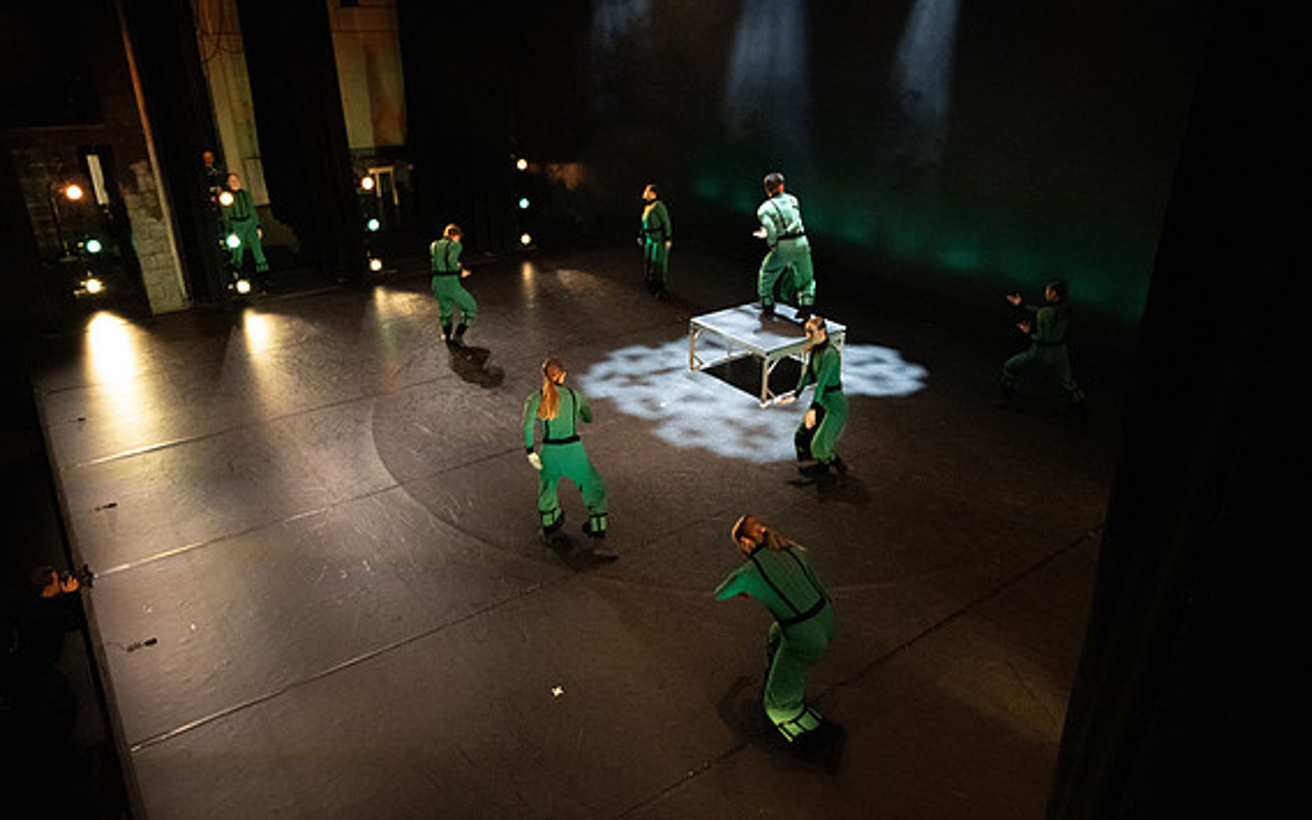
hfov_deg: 72.5
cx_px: 661
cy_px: 419
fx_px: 894
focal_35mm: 25
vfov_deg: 49.3
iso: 10000
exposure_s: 1/400
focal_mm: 24
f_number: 4
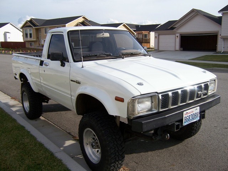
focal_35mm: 33
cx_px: 114
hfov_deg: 55.4
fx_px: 217
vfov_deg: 42.9
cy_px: 86
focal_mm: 5.5
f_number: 3.4
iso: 80
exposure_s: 1/750
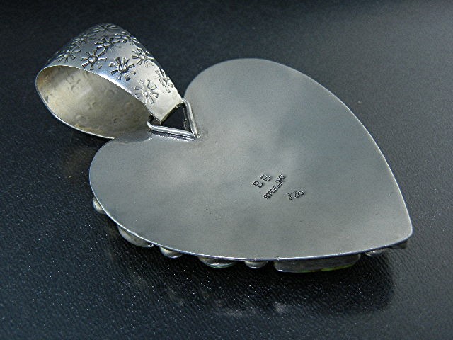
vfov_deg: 28.0
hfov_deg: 36.8
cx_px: 226
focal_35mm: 52
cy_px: 170
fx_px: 680
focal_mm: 9.3
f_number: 3.9
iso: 200
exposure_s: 1/33.1
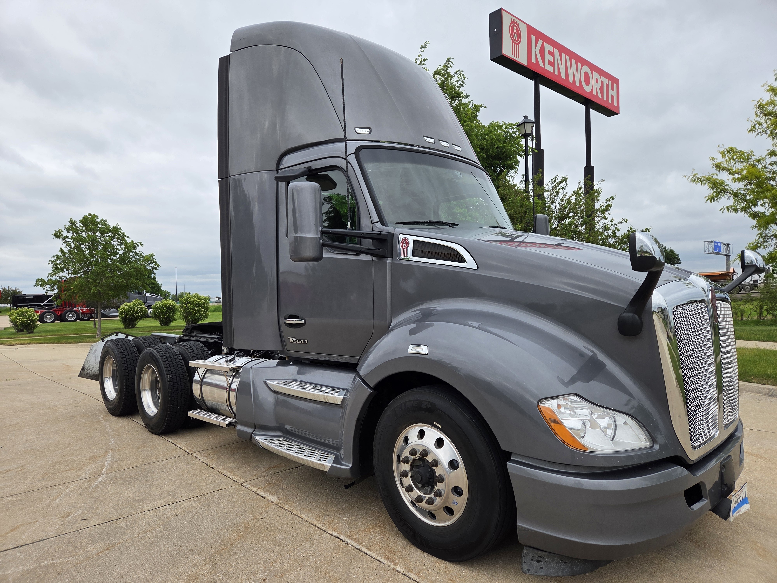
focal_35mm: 23
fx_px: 516
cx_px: 388
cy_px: 292
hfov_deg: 73.9
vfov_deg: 58.9
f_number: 1.8
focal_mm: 5.4
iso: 80
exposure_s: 1/2228
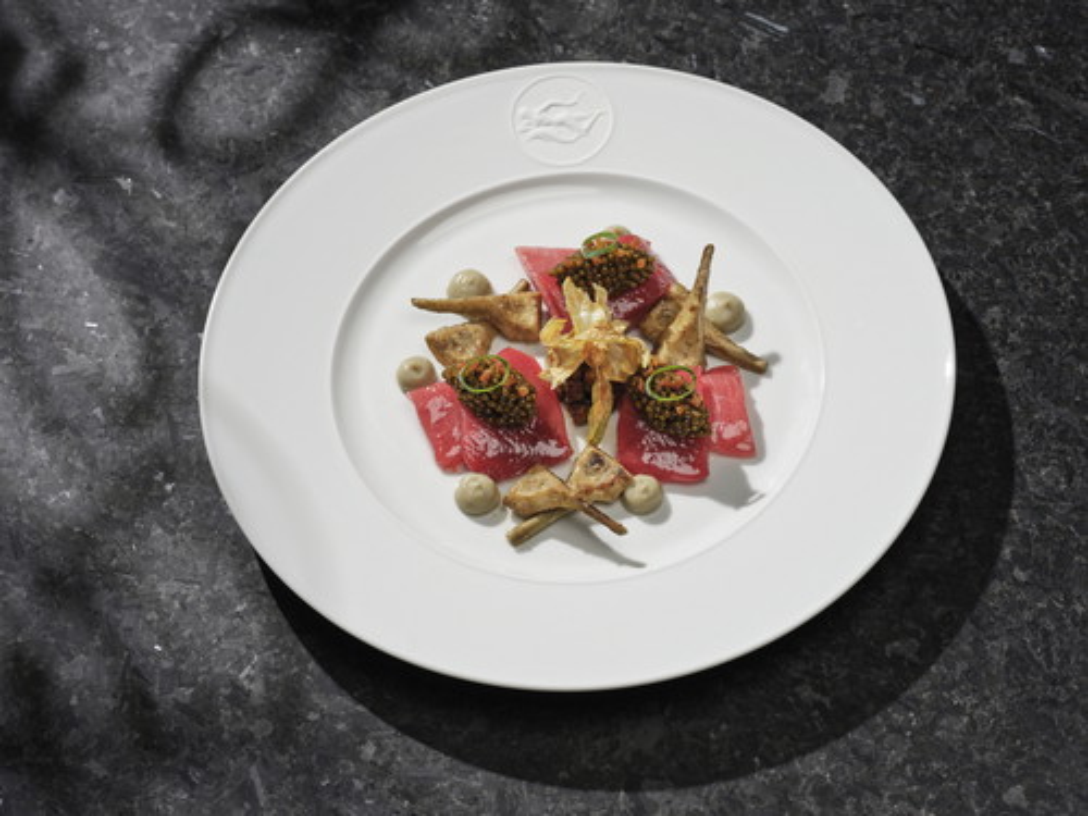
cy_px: 408
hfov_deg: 20.7
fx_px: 2986
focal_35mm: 95
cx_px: 544
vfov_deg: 15.6
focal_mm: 120
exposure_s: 1/125
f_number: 13
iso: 100
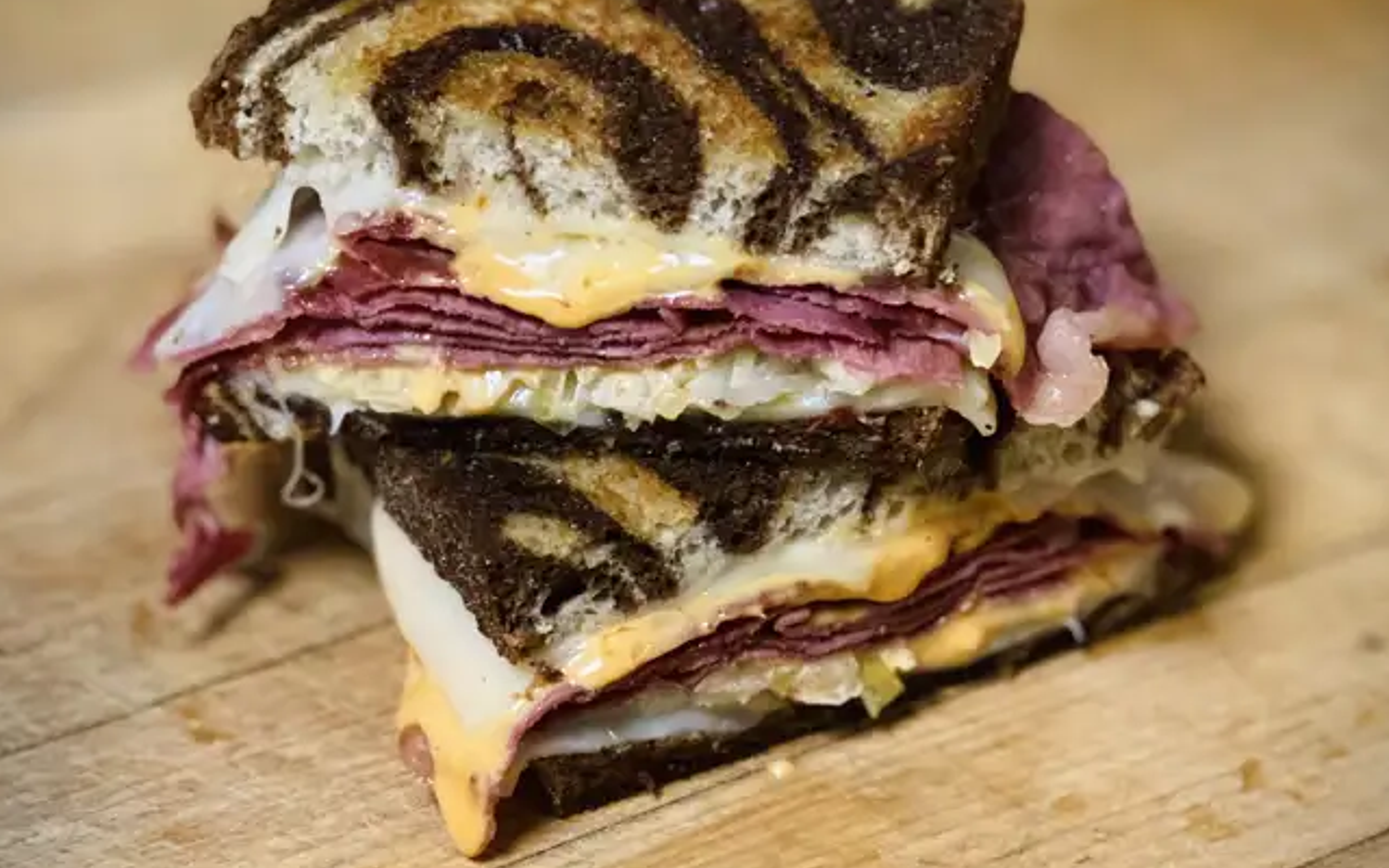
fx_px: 2120
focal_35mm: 56
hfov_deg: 36.3
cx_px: 692
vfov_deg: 23.1
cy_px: 406
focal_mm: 6
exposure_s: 1/40
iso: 250
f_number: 2
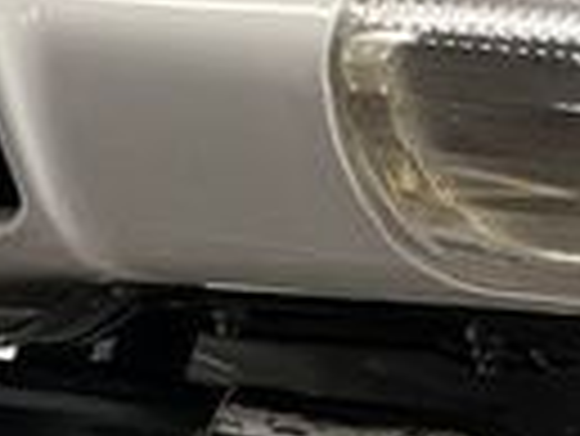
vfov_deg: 11.0
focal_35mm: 129
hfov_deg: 14.9
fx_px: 2163
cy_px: 679
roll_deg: -2.2
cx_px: -45
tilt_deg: -29.7
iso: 125
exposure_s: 1/50
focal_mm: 5.1
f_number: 1.6
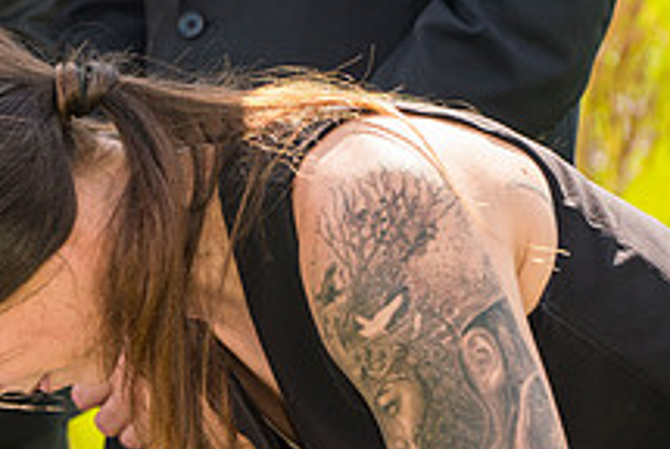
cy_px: 569
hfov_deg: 8.2
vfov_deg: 5.5
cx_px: 6
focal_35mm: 248
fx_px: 4622
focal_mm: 92
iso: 400
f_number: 4.5
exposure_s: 1/800
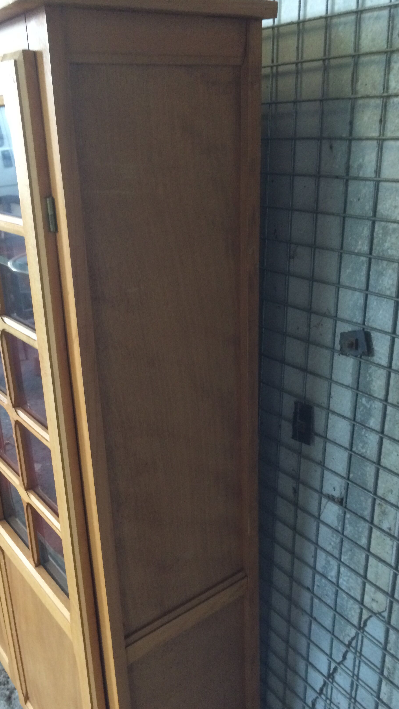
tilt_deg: -21.9
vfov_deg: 61.0
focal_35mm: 32
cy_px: 355
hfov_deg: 36.6
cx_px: 166
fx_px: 602
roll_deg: +1.8
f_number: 2.2
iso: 320
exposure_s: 1/20
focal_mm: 4.15
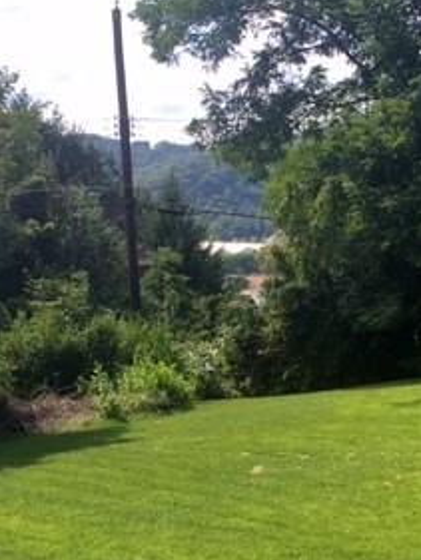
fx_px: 1069
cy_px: 373
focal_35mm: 66
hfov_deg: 22.2
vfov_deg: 29.2
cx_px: 285
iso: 25
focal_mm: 4.15
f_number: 2.2
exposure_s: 1/718
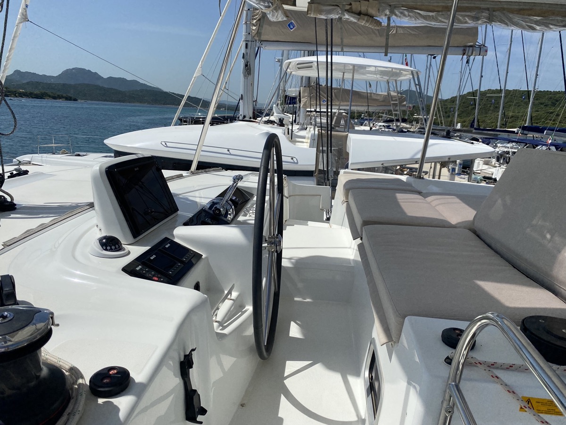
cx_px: 283
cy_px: 212
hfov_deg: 67.3
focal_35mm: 26
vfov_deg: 53.1
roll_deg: -3.7
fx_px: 425
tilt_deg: -12.4
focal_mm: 4.25
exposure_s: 1/7692
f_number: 1.8
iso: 32
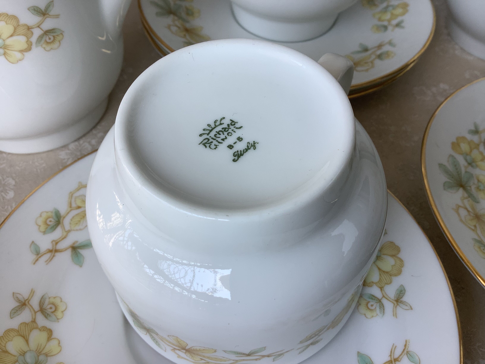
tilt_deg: -50.1
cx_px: 242
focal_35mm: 31
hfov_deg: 58.4
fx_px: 434
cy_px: 182
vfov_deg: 45.4
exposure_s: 1/204
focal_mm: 3.3
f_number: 2.4
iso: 25
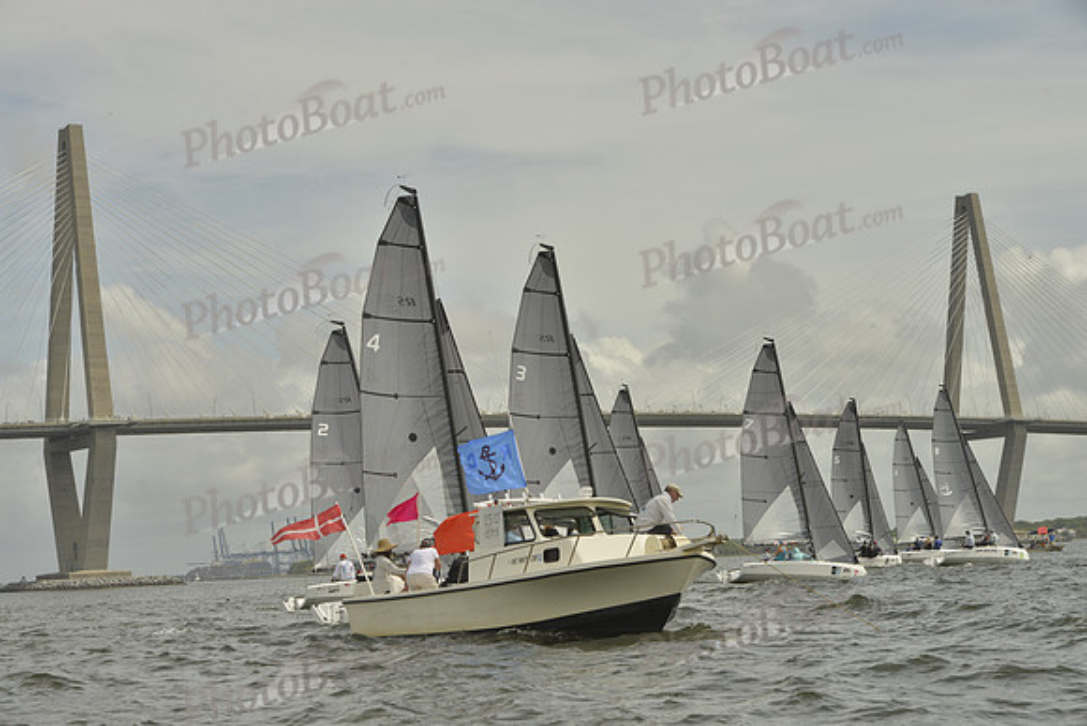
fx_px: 2114
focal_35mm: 70
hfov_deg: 28.8
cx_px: 544
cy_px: 363
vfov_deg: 19.5
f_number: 10
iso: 200
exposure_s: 1/1000
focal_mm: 70
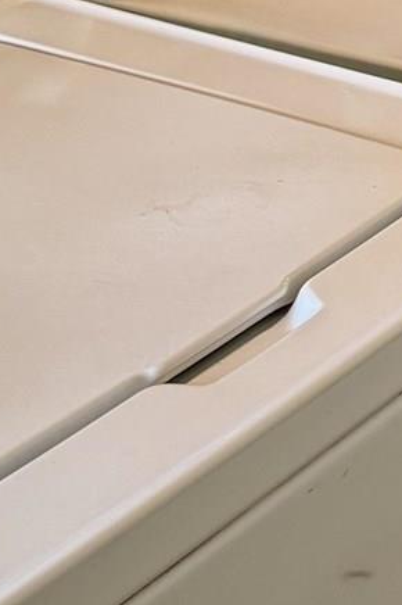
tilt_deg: -11.5
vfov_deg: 14.3
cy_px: -358
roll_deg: -0.4
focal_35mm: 132
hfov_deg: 10.0
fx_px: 2214
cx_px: 643
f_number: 1.78
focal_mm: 6.76
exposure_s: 1/120
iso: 200
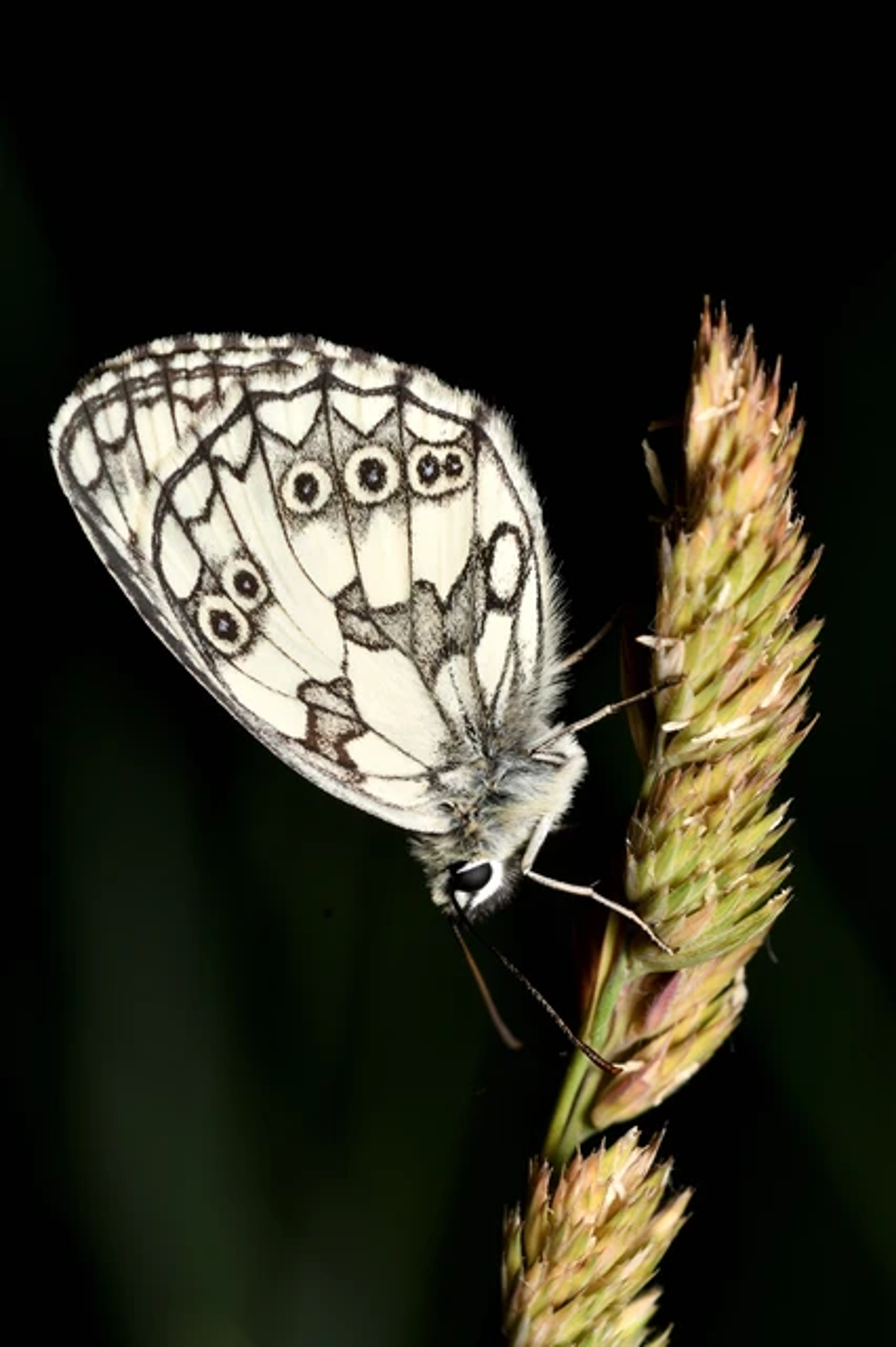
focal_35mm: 225
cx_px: 448
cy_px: 674
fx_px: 8408
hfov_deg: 6.1
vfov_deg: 9.2
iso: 100
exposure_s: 1/250
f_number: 10
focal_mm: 150
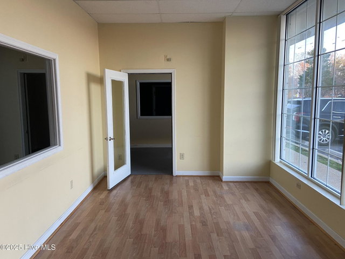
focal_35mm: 26
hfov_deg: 67.3
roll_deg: +0.5
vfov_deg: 53.1
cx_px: 172
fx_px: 259
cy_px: 130
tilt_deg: -6.5
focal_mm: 4.25
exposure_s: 1/73
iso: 125
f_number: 1.8
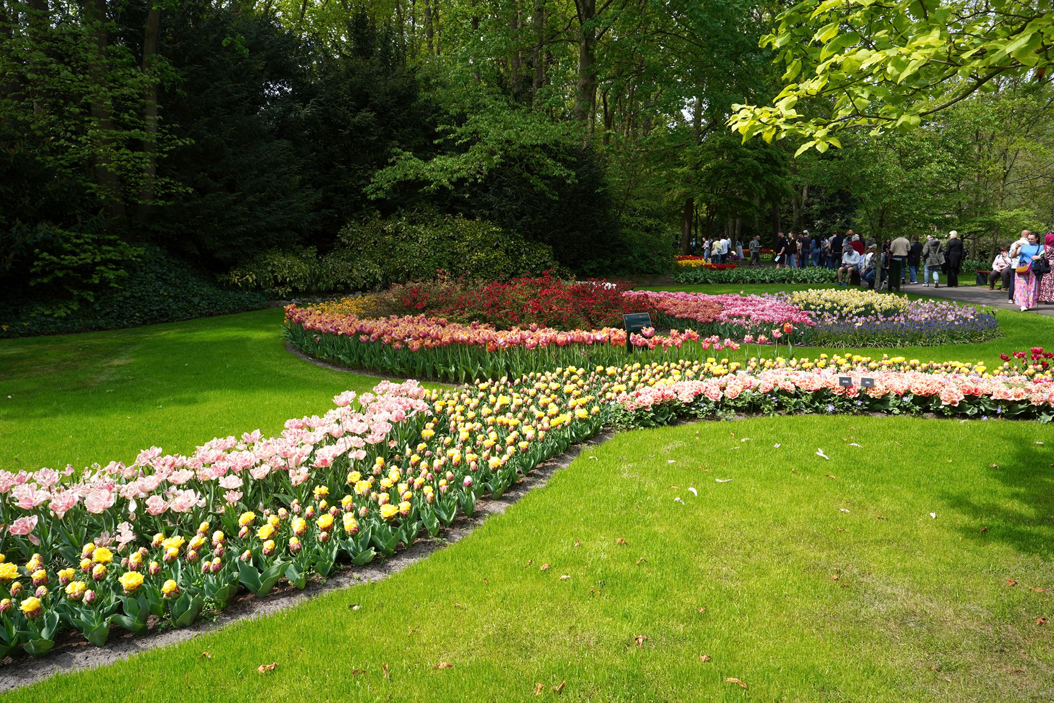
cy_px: 352
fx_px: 703
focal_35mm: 24
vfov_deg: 53.1
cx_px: 527
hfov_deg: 73.7
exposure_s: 1/100
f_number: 8
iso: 100
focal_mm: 24
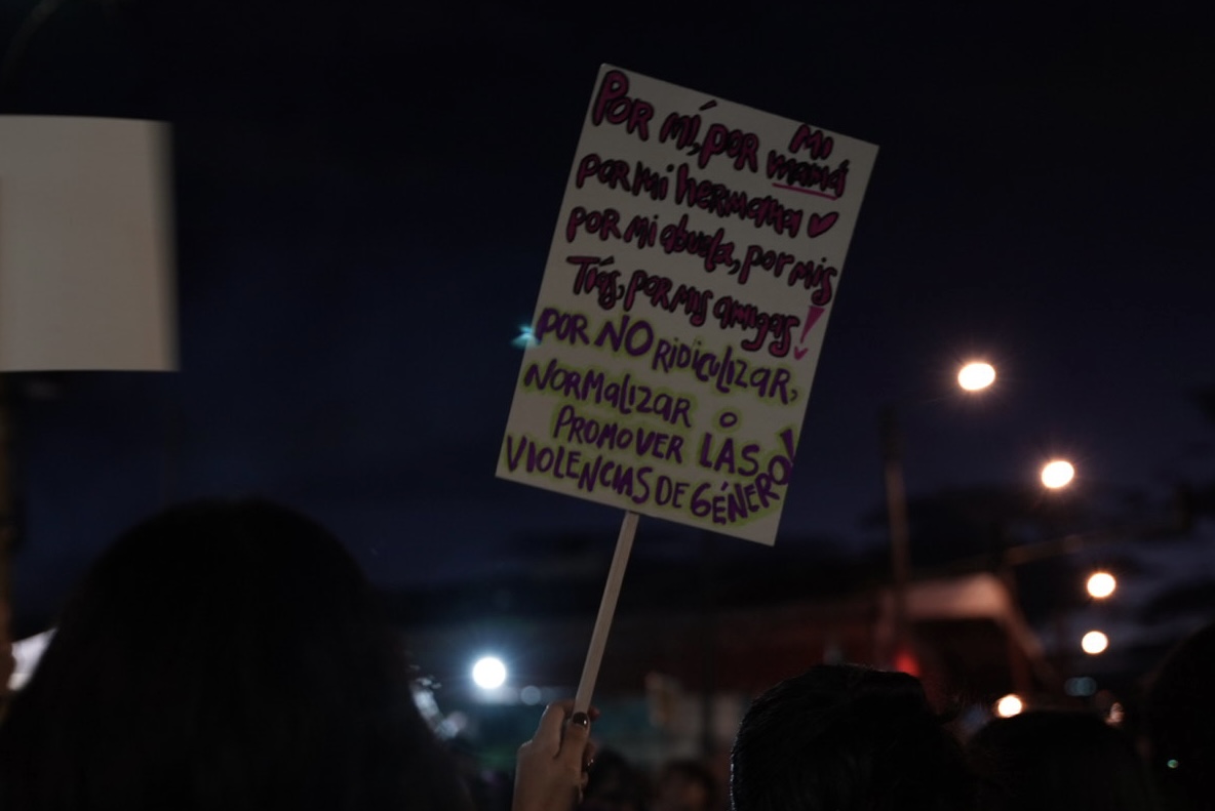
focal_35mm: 45
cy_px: 406
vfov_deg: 30.2
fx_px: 1506
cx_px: 608
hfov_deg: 43.9
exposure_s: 1/40
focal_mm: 44.6
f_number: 2.8
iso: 1000
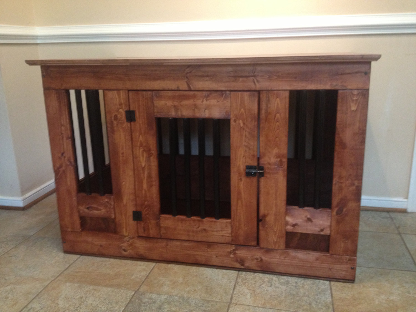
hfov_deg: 52.6
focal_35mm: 35
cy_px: 156
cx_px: 208
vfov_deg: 40.7
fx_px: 421
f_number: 2.4
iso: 250
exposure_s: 1/20
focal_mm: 4.28
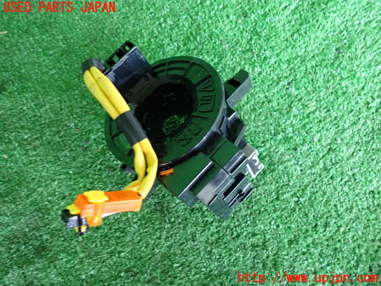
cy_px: 143
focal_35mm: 25
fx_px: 275
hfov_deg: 69.4
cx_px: 190
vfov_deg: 54.9
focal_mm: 4.5
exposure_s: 1/30
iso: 320
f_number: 2
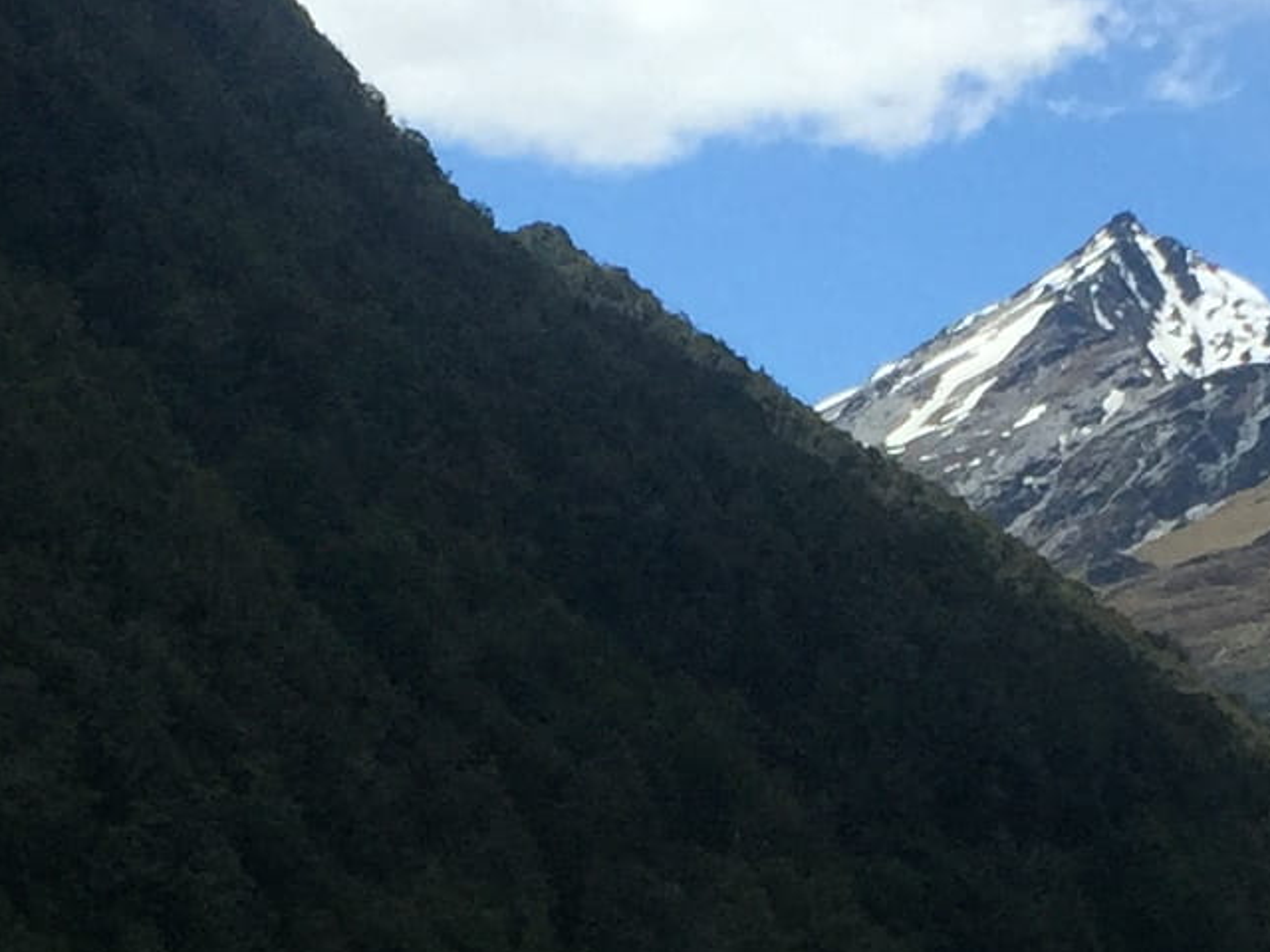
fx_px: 5430
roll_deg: -3.6
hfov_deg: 13.3
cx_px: 681
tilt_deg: +1.0
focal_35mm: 148
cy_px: 1154
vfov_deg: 9.9
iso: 32
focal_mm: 4.15
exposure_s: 1/4405
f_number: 2.2
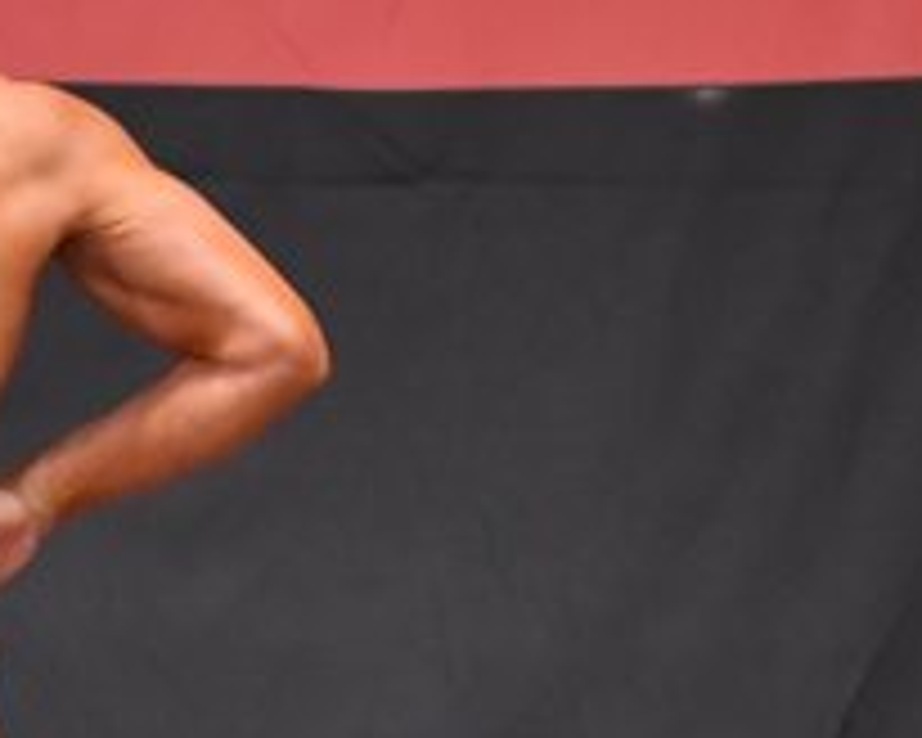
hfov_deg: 2.4
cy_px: 792
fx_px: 21748
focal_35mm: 797
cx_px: -79
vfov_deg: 1.9
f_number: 5.6
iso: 6400
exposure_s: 1/400
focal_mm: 150
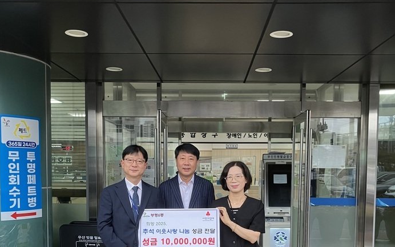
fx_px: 431
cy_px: 203
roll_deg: -1.1
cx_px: 196
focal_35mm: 40
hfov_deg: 49.3
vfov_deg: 31.1
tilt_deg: -5.2
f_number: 1.8
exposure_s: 1/60
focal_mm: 3.99
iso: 50
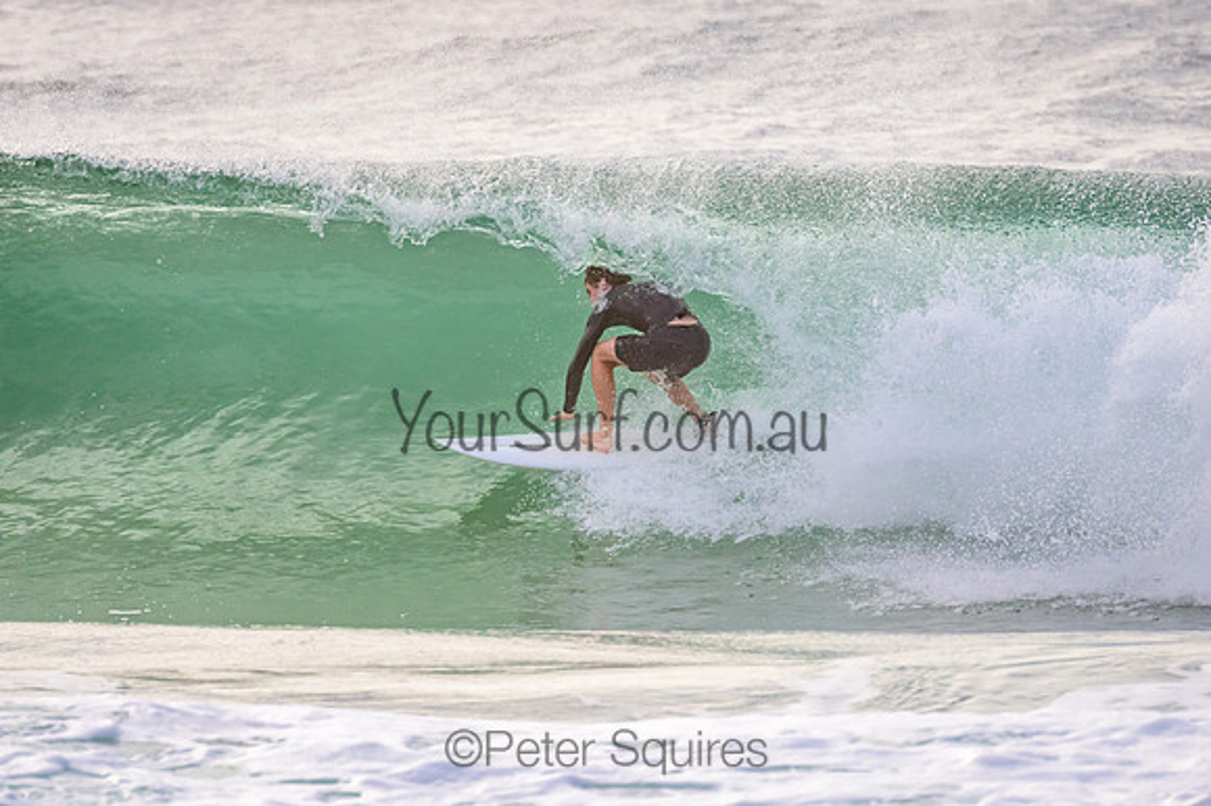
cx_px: 606
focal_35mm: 600
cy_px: 403
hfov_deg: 3.4
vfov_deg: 2.3
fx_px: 20171
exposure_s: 1/2500
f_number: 5.6
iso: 640
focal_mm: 400
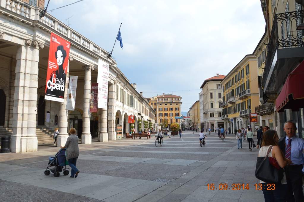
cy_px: 101
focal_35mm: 27
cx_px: 152
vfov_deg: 47.9
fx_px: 228
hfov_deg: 67.4
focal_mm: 18
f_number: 8
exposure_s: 1/250
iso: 100
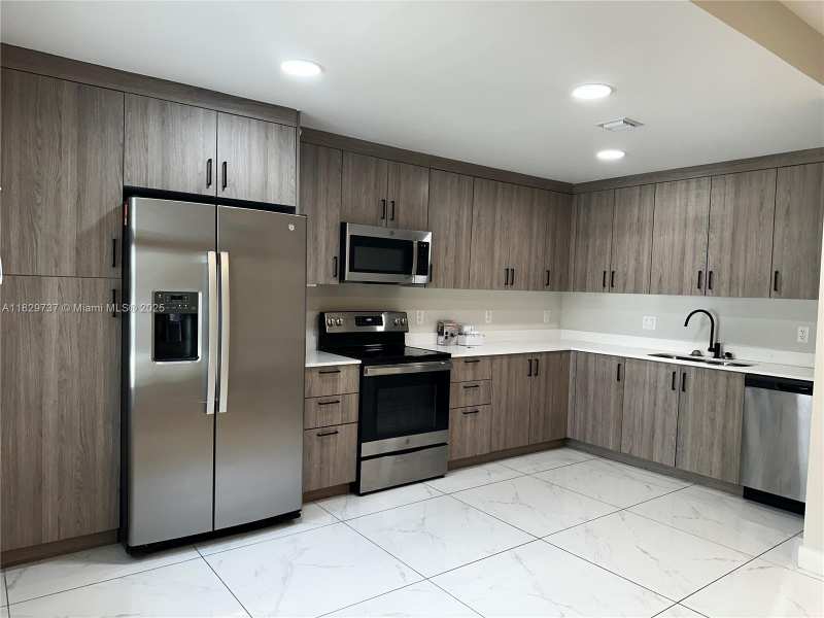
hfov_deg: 71.6
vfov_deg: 56.8
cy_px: 309
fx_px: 571
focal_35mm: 24
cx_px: 412
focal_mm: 6.86
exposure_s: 1/120
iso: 160
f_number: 1.78
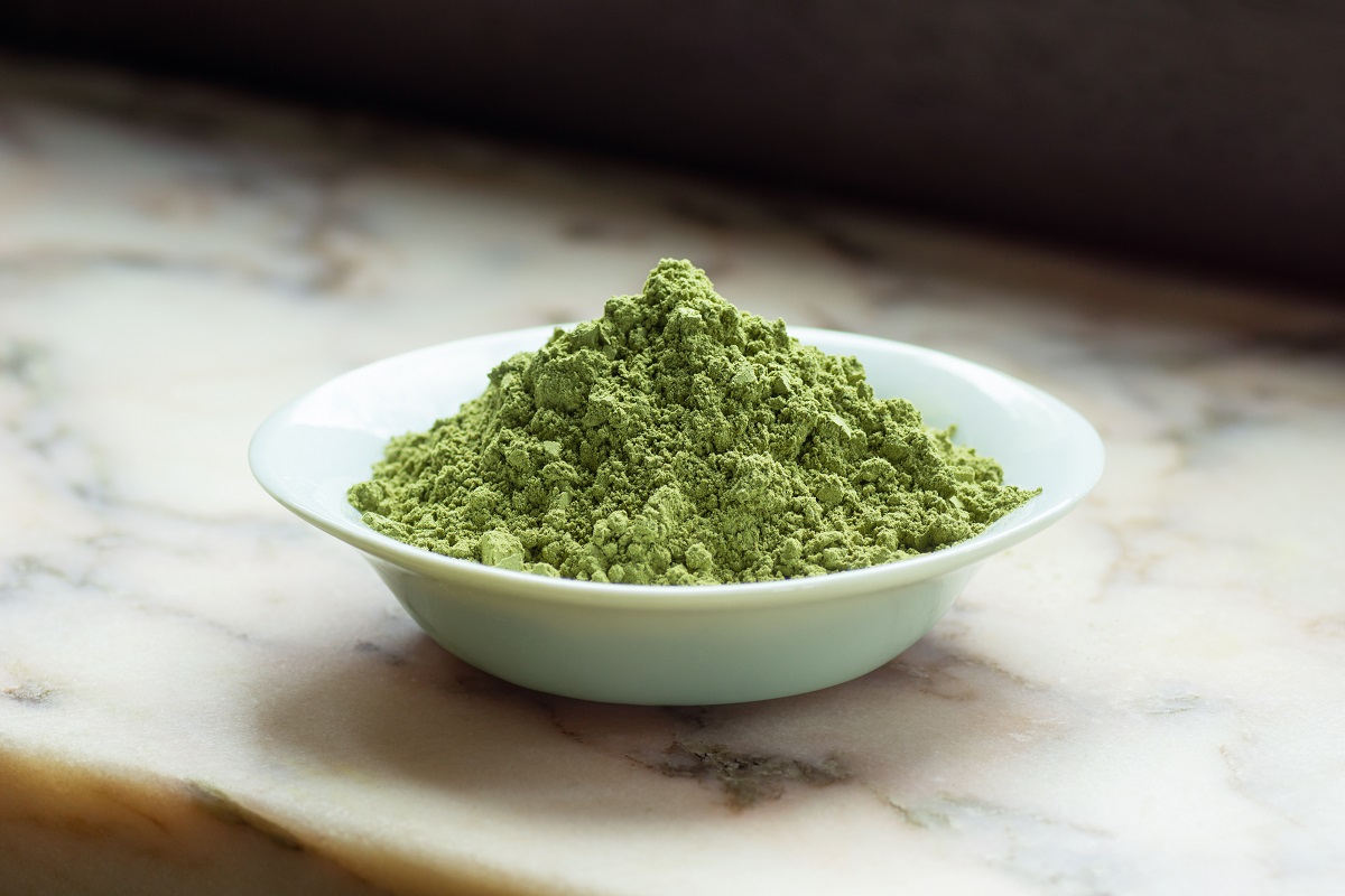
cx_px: 672
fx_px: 5043
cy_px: 448
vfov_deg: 10.2
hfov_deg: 15.2
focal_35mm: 135
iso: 100
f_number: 7.1
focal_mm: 90
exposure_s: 1/20
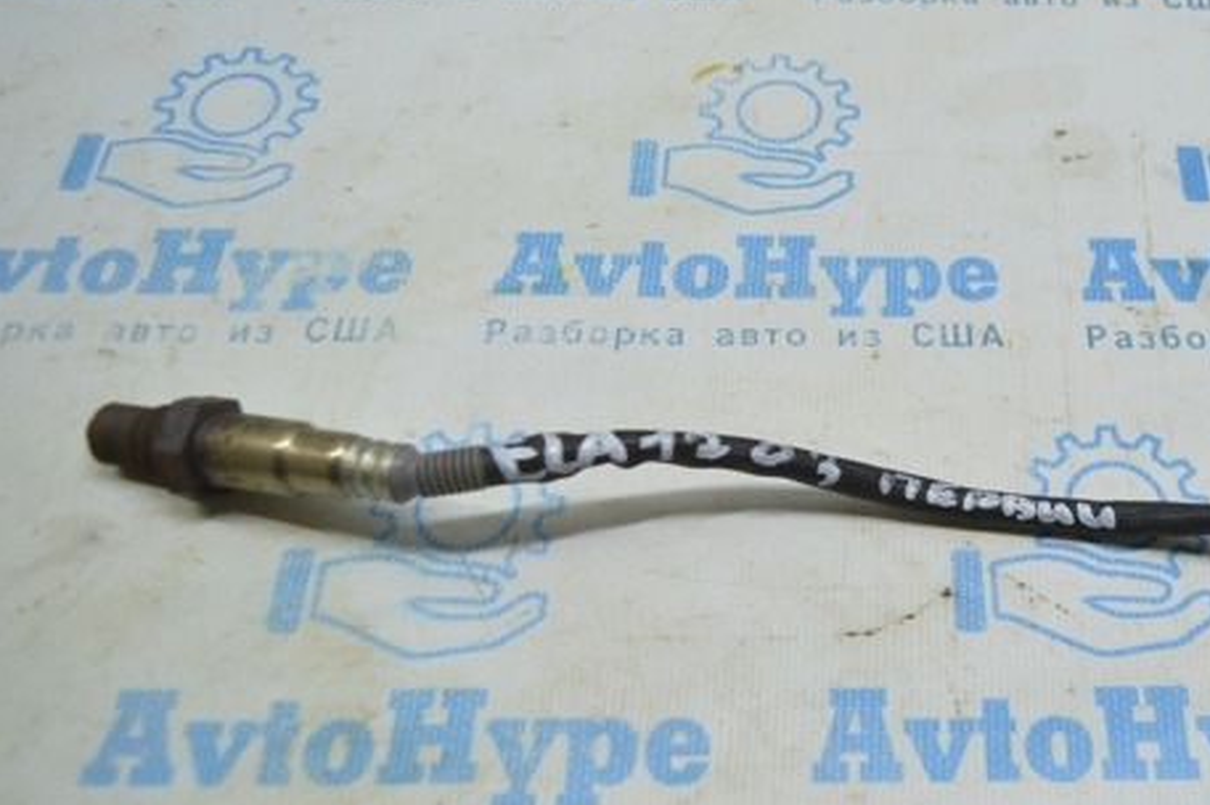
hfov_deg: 45.5
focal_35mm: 42
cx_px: 839
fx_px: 1411
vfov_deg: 31.8
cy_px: 404
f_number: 3.8
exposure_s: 1/100
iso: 400
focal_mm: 20
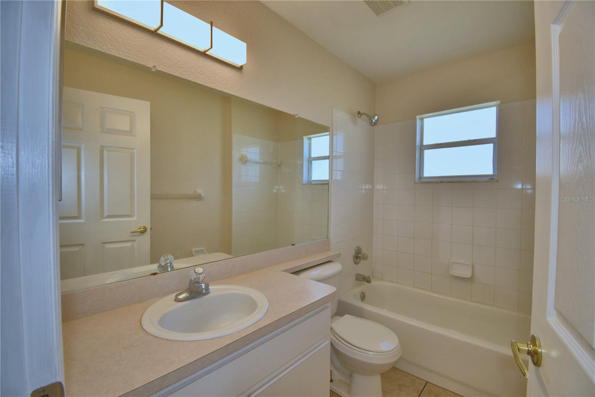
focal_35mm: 15
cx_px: 298
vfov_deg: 77.3
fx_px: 248
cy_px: 198
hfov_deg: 100.4
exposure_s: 1/80
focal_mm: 10
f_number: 4.5
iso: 100
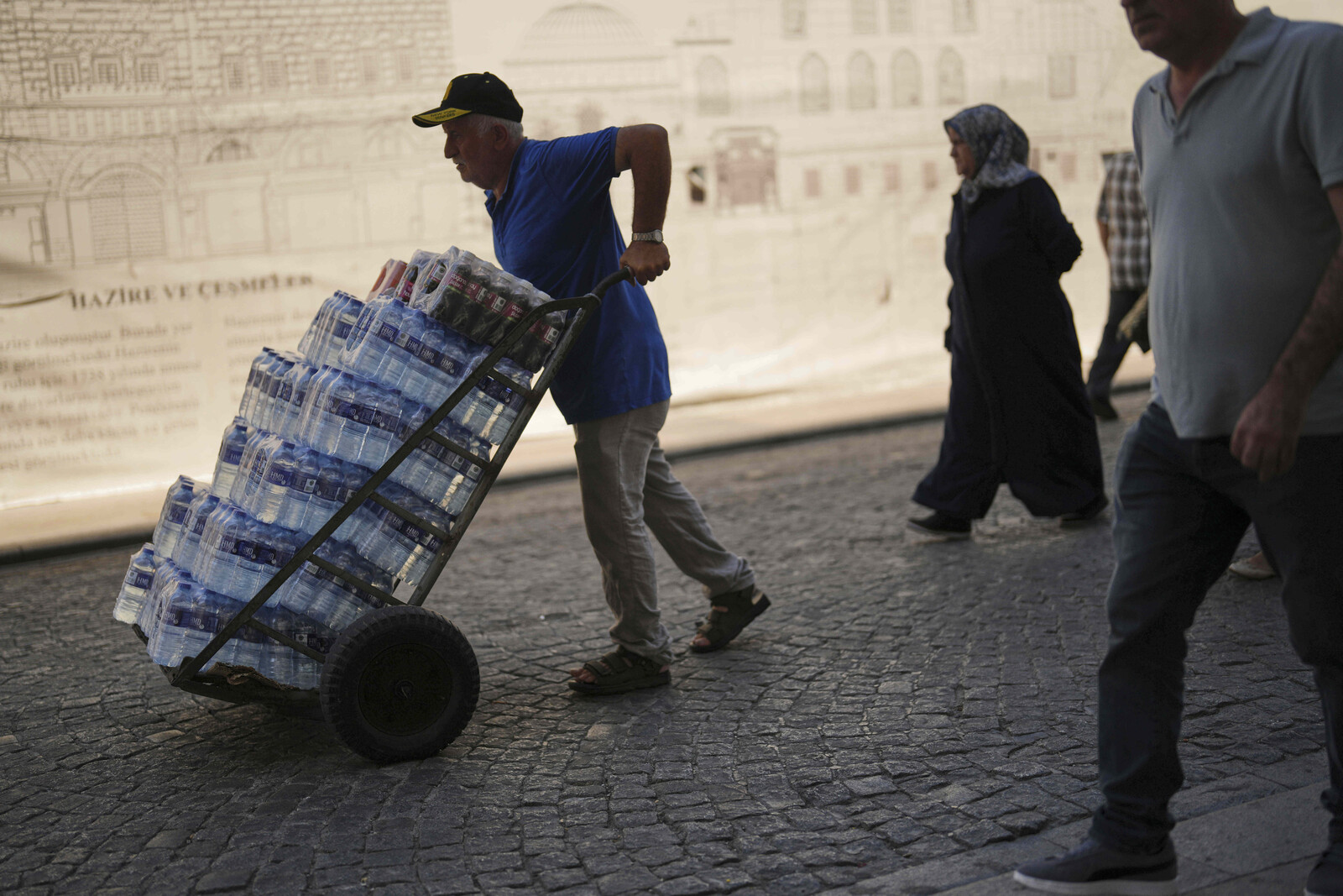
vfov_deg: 27.0
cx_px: 672
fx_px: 1865
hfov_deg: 39.6
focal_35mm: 50
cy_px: 448
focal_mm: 50
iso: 100
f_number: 1.2
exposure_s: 1/10000
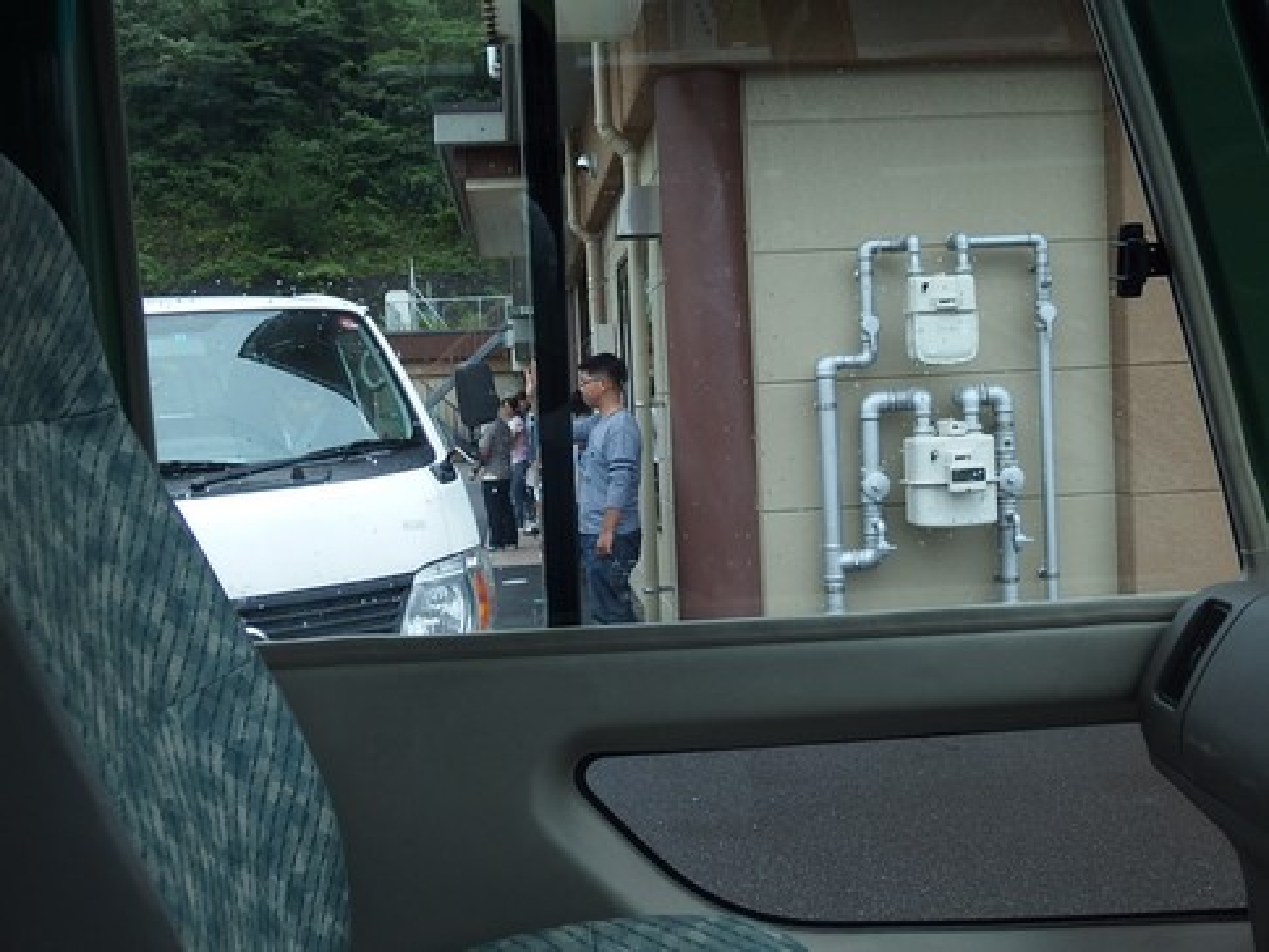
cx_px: 634
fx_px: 1540
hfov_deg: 44.8
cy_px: 476
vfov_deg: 34.4
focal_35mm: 42
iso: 100
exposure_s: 1/400
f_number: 2.8
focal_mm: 7.5
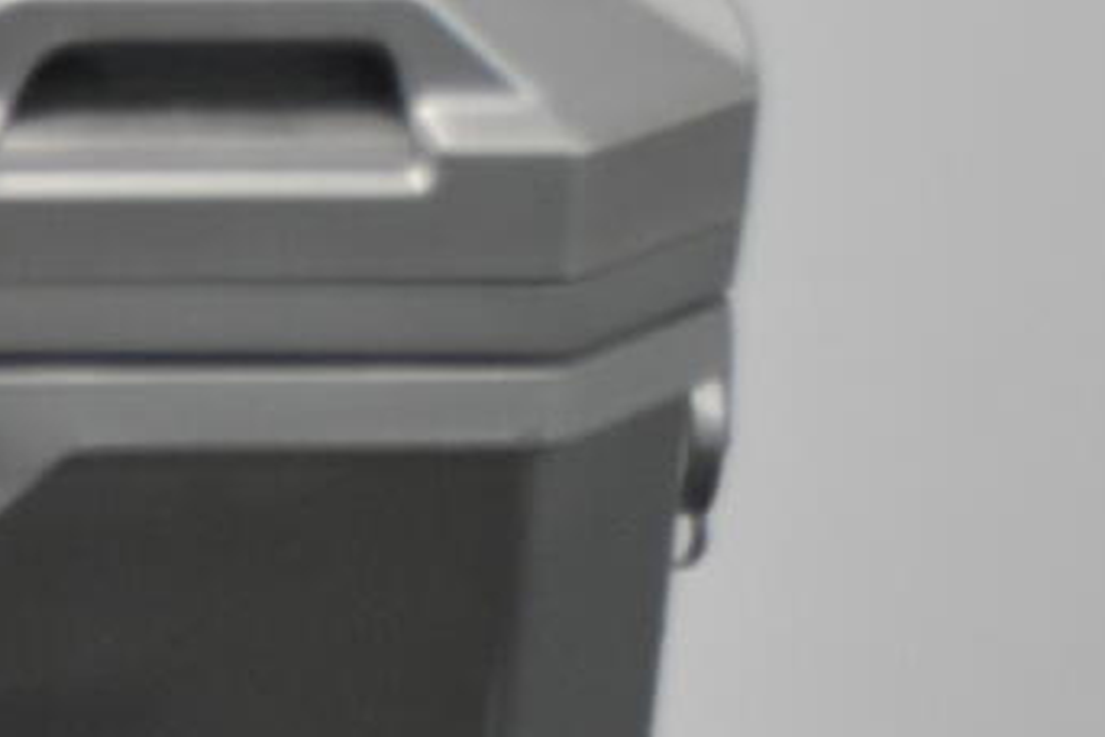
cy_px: 1663
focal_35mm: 281
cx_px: -1664
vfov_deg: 4.8
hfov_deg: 6.9
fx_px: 8624
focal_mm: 32
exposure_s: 1/8
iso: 1600
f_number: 4.8
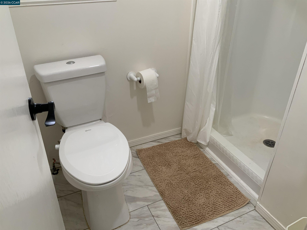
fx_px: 257
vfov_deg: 48.2
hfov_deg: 61.7
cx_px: 154
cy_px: 115
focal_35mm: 29
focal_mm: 3
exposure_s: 1/60
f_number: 1.8
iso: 50
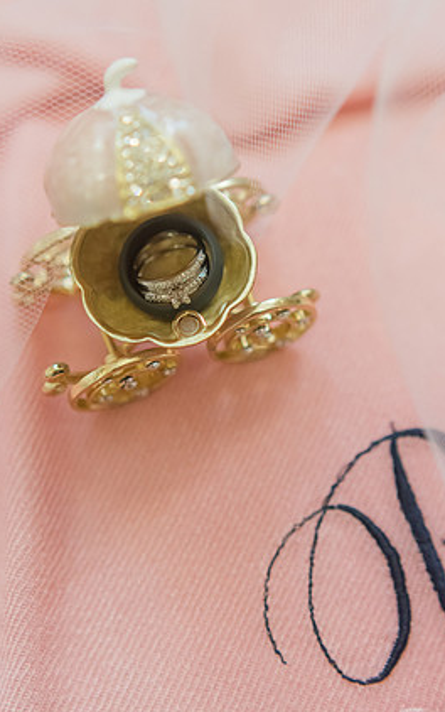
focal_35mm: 57
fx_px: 1105
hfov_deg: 22.8
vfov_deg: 35.7
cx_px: 231
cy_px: 339
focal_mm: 35
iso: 1000
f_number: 2.2
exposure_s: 1/160
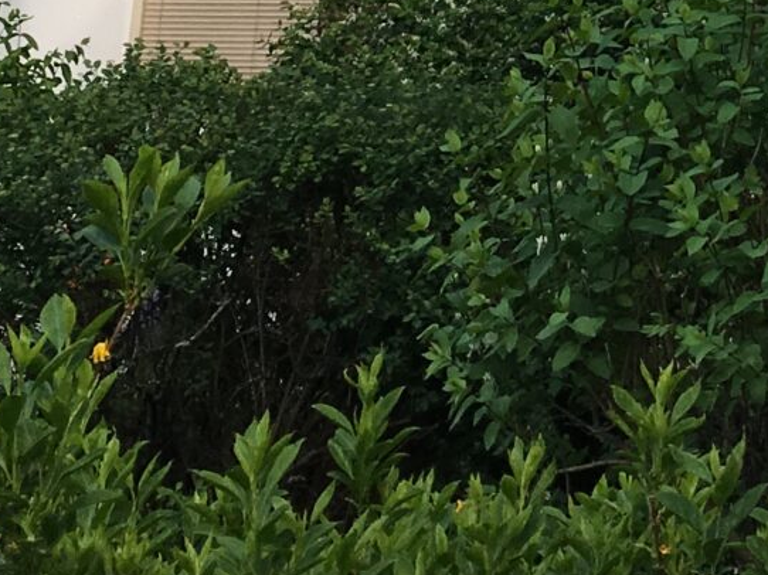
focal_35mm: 137
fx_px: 3038
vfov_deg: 9.7
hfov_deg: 14.0
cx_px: 887
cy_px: -755
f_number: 2.2
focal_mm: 4.15
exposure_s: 1/503
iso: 25
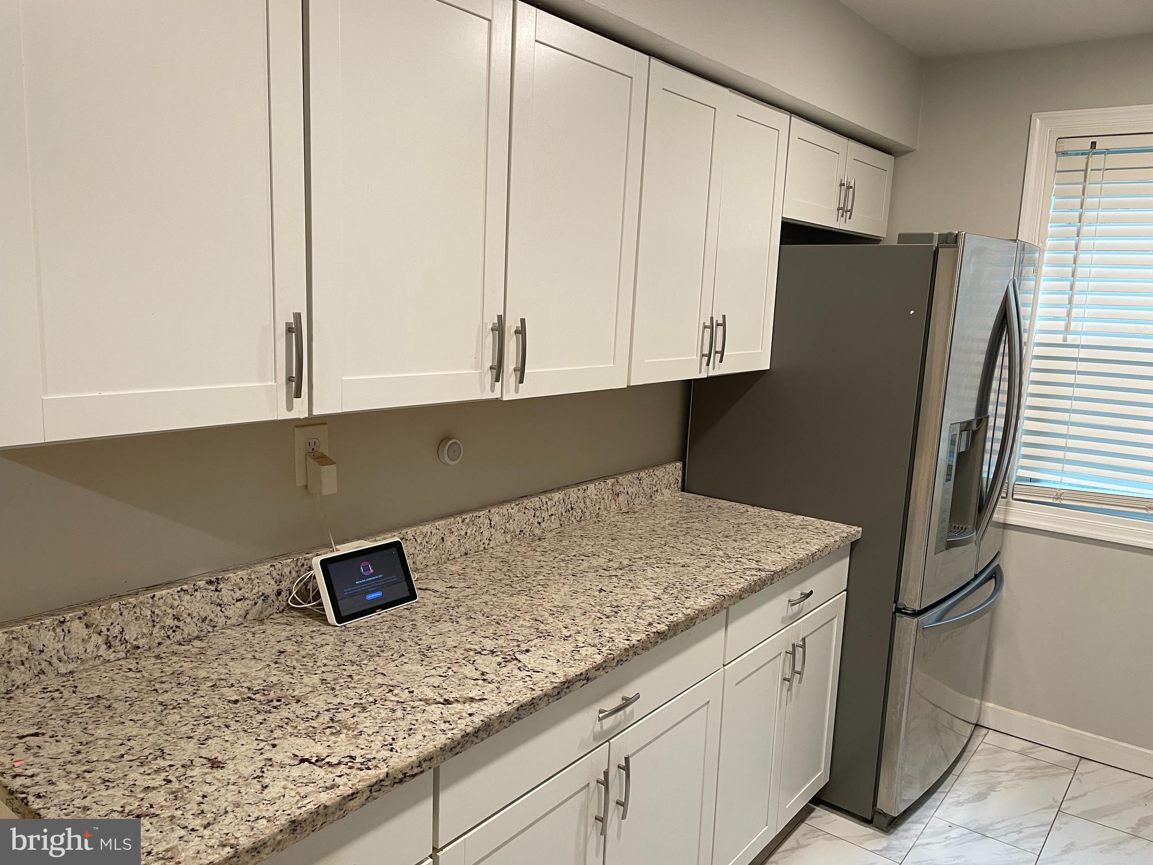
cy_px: 432
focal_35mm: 26
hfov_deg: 67.3
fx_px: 866
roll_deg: -1.6
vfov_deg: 53.1
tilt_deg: -9.5
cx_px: 576
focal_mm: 4.2
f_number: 1.6
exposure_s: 1/61
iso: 100
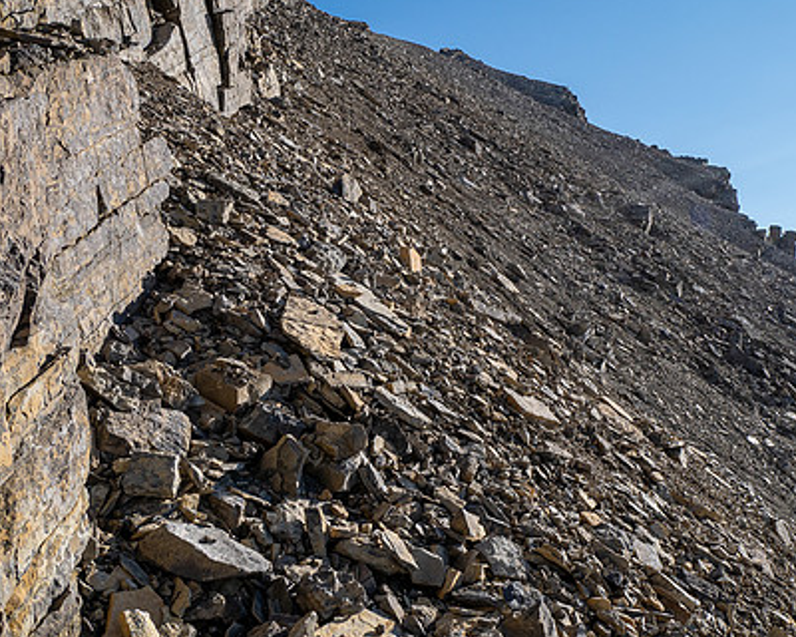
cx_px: 432
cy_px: 323
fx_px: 801
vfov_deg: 43.4
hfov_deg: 52.8
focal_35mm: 34
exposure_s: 1/400
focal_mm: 12
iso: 200
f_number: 8
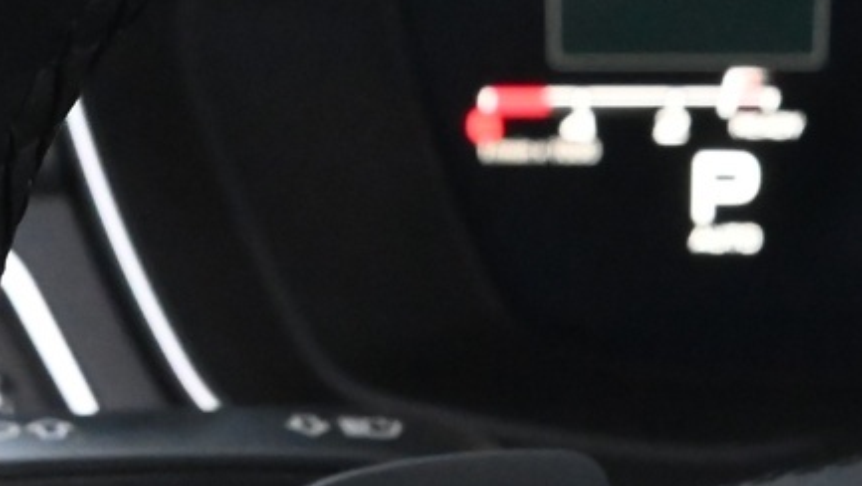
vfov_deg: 12.0
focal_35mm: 94
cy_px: 852
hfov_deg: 22.6
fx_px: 2149
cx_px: 549
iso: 6400
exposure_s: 1/25
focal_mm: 16
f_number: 5.6
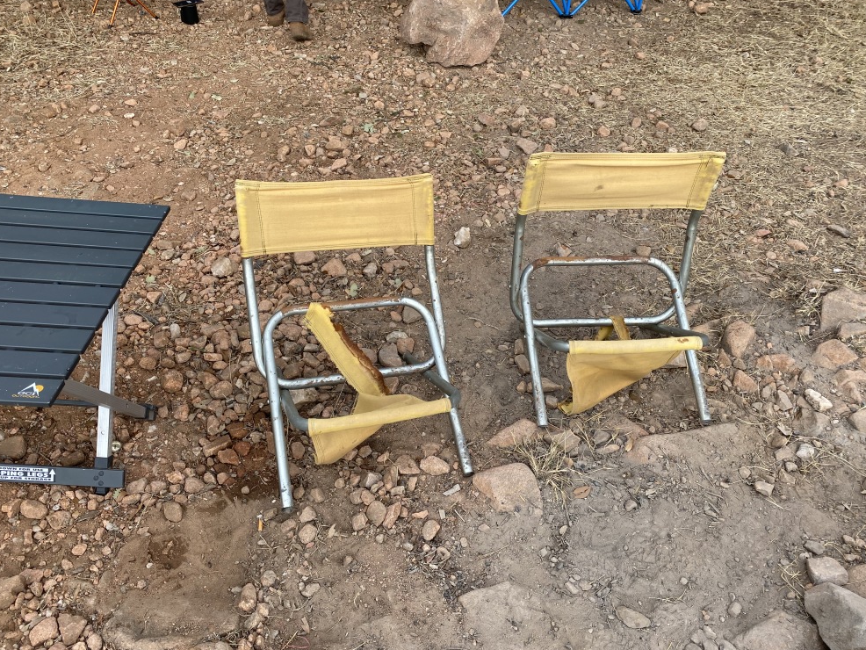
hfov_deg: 65.3
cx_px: 429
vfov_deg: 51.4
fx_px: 676
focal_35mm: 27
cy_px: 329
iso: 32
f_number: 1.8
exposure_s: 1/827
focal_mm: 4.25
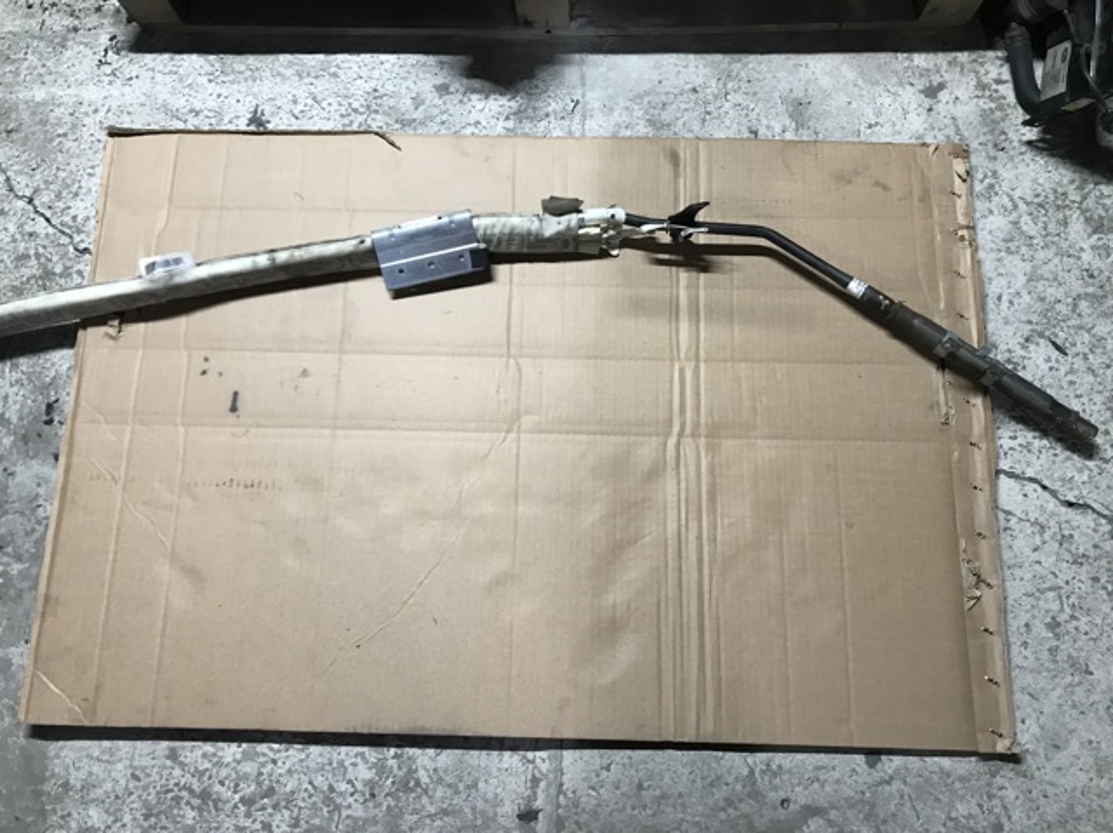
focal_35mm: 28
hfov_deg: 63.5
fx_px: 900
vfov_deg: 49.7
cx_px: 556
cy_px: 416
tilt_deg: -68.3
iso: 64
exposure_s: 1/17
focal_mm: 3.99
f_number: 1.8
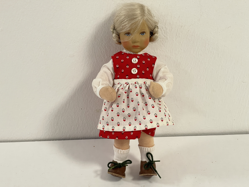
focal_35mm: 64
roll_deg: -0.9
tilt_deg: -25.9
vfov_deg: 22.9
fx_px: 460
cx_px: 124
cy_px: 94
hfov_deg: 30.3
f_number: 2.2
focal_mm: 7.5
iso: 160
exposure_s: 1/50
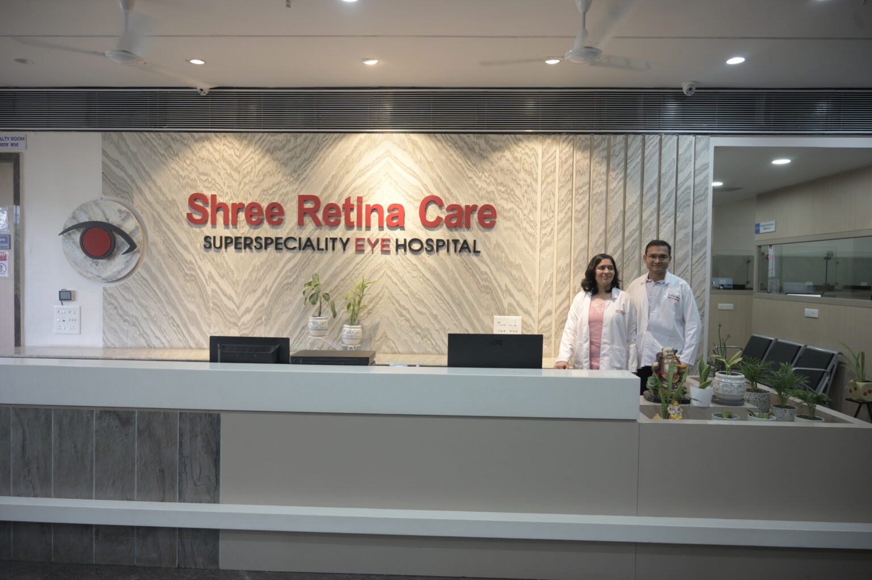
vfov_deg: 53.1
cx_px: 436
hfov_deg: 73.8
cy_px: 290
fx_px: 581
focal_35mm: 24
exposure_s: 1/125
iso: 1250
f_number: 4
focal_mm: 24
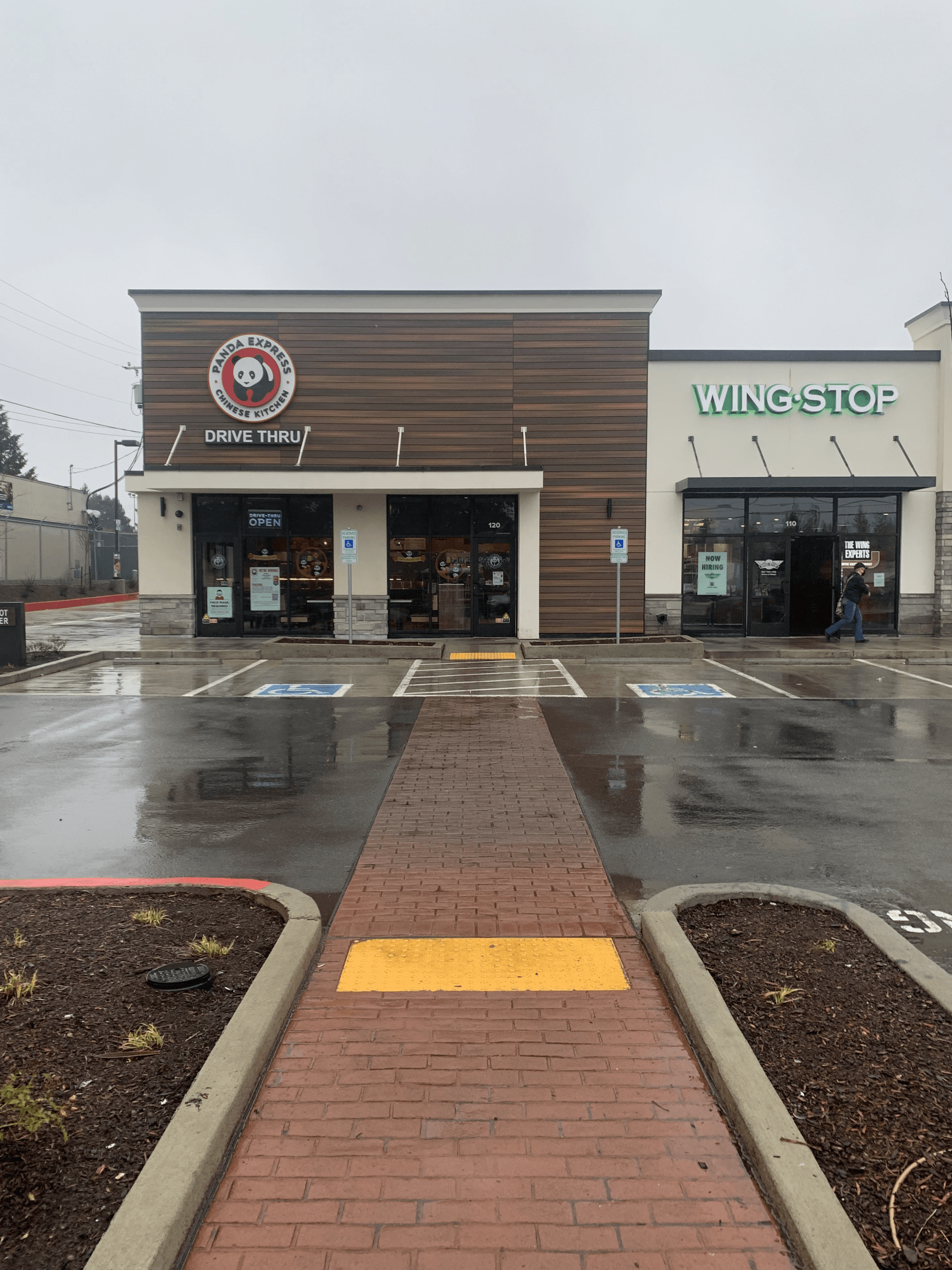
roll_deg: +0.6
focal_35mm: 27
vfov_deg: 65.3
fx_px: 990
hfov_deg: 51.4
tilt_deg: -0.6
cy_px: 618
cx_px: 467
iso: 25
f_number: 1.8
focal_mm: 4.25
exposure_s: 1/267
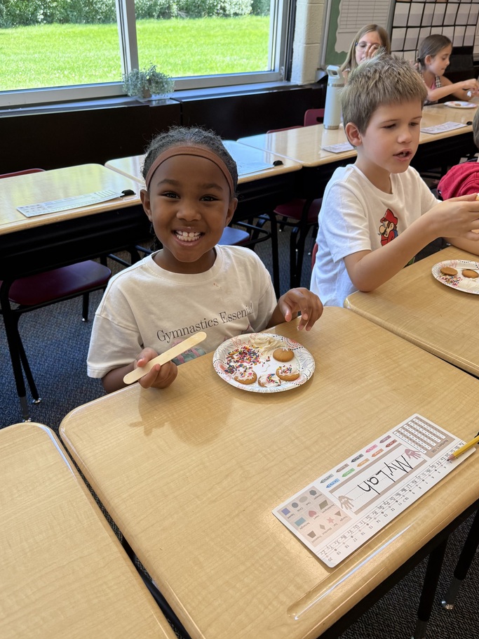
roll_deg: -0.8
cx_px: 236
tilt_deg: -33.6
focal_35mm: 27
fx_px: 498
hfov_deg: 51.4
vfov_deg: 65.2
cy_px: 342
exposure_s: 1/121
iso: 200
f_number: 1.78
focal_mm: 6.76
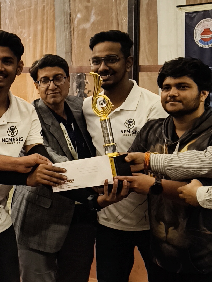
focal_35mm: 90
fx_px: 733
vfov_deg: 21.7
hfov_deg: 16.1
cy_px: 169
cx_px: -9
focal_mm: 5.56
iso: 703
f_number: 1.87
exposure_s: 1/100
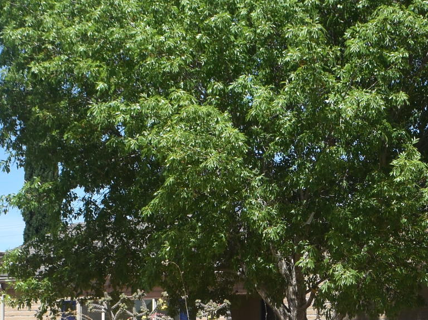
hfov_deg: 17.4
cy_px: 209
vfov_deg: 13.1
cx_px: 301
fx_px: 1397
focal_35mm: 113
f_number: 8
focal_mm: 20
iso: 180
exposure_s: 1/500
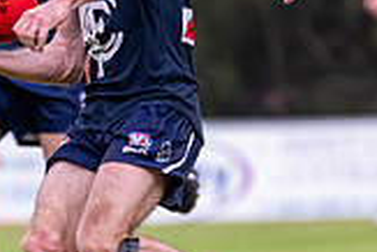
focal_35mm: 1270
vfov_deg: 1.1
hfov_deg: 1.6
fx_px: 13311
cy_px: 161
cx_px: 164
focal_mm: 320
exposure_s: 1/500
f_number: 6.3
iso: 1250
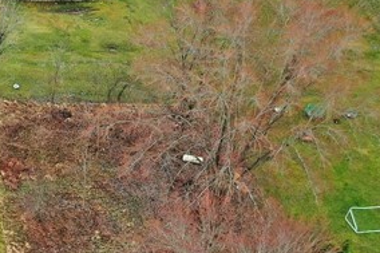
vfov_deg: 12.6
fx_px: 1129
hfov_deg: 17.0
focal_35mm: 107
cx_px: -221
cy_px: 256
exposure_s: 1/120
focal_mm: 10.26
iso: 400
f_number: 4.5
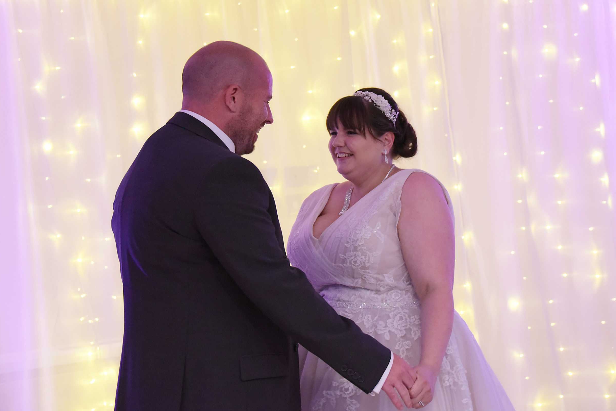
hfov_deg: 34.5
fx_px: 992
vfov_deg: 23.4
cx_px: 312
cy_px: 201
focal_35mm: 58
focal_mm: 56
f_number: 4.5
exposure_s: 1/125
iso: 4000
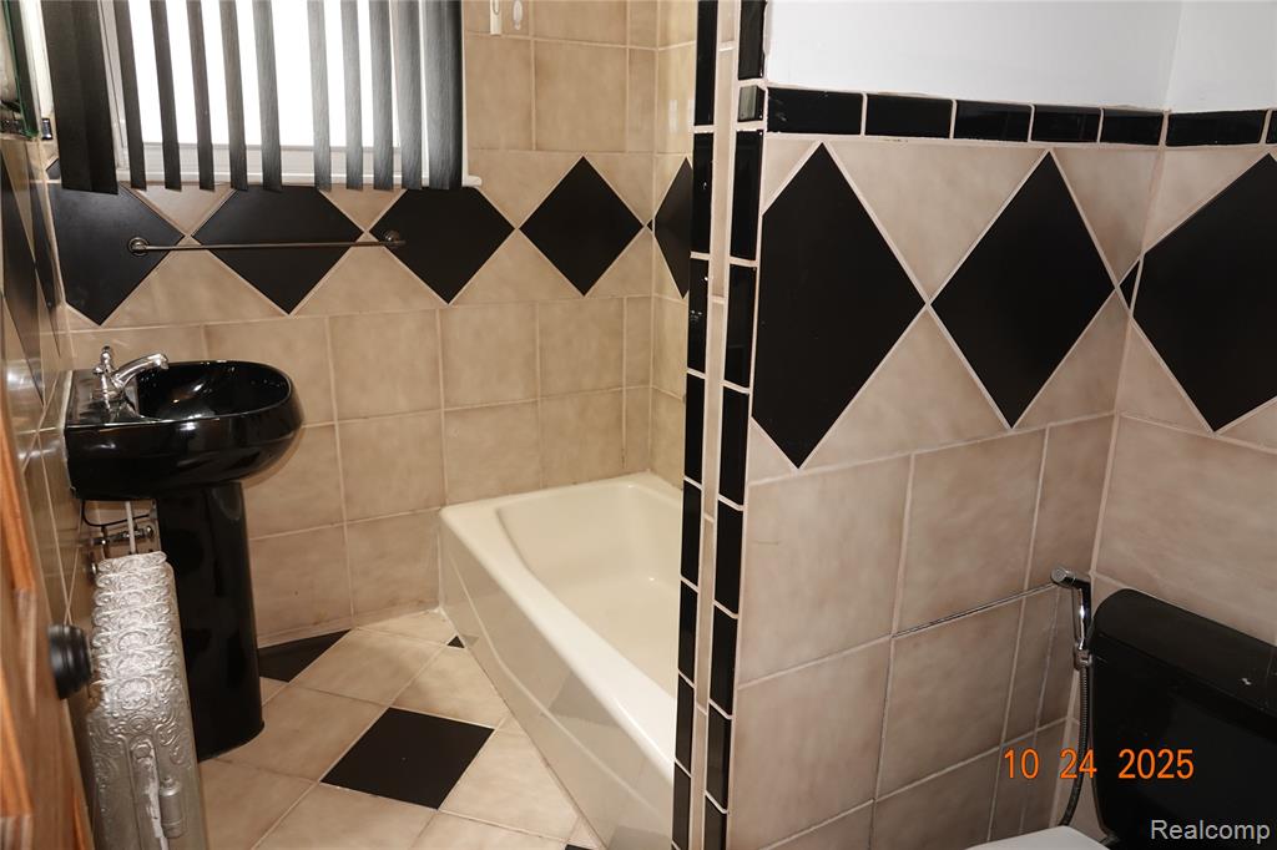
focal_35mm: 24
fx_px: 851
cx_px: 638
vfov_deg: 53.1
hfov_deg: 73.8
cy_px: 425
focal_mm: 8.8
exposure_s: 1/30
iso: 400
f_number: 2.4
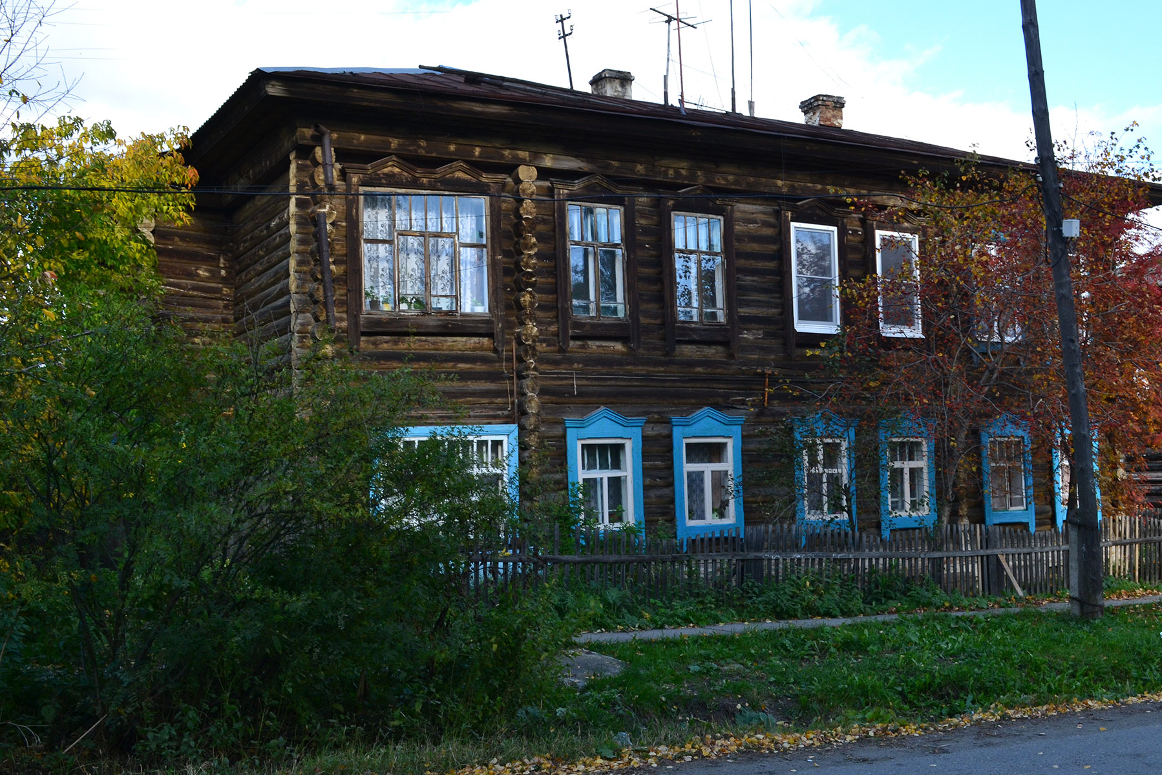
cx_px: 651
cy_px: 385
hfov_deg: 47.3
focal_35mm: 41
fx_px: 1323
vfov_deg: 32.6
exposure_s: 1/160
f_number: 10
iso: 400
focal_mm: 24
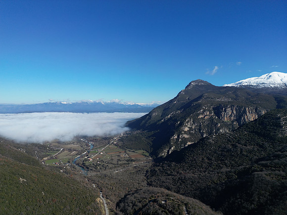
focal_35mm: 24
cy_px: 108
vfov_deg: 56.8
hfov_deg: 71.6
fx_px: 199
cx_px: 144
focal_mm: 6.72
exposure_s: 1/3200
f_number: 1.7
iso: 120
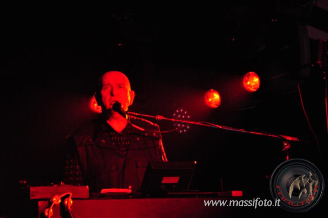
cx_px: 164
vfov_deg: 4.6
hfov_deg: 6.9
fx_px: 2729
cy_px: 109
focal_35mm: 300
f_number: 5.6
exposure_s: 1/180
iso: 3200
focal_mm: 200
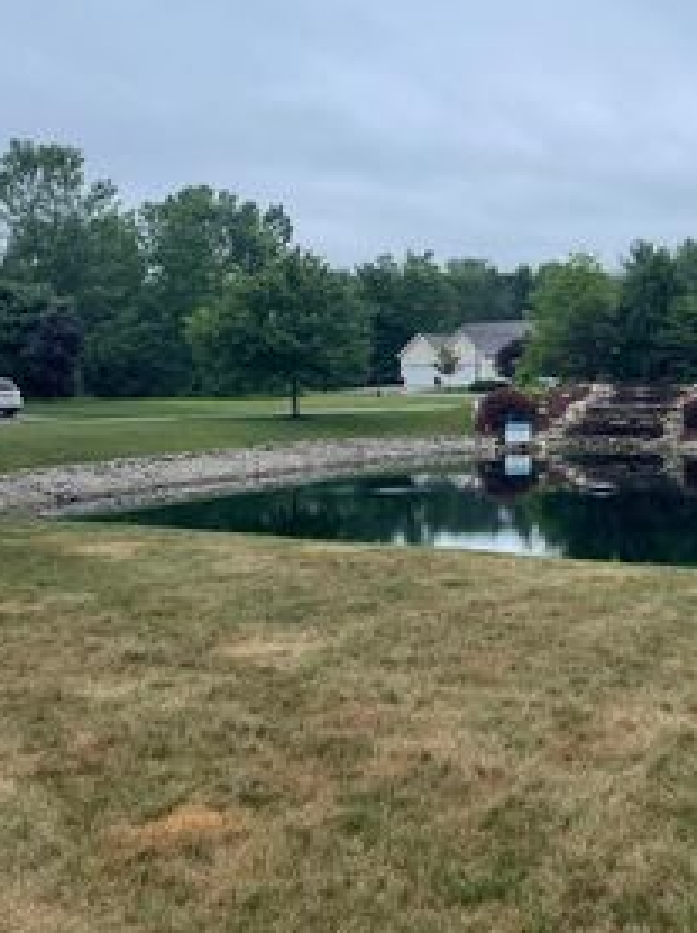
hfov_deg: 28.7
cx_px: 710
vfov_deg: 40.3
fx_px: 1265
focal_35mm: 47
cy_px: 382
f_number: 1.6
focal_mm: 4.2
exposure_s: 1/785
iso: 32
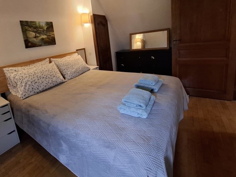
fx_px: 116
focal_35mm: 17
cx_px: 92
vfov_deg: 73.3
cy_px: 65
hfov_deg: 89.6
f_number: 2.2
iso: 250
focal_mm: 1.74
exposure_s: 1/25
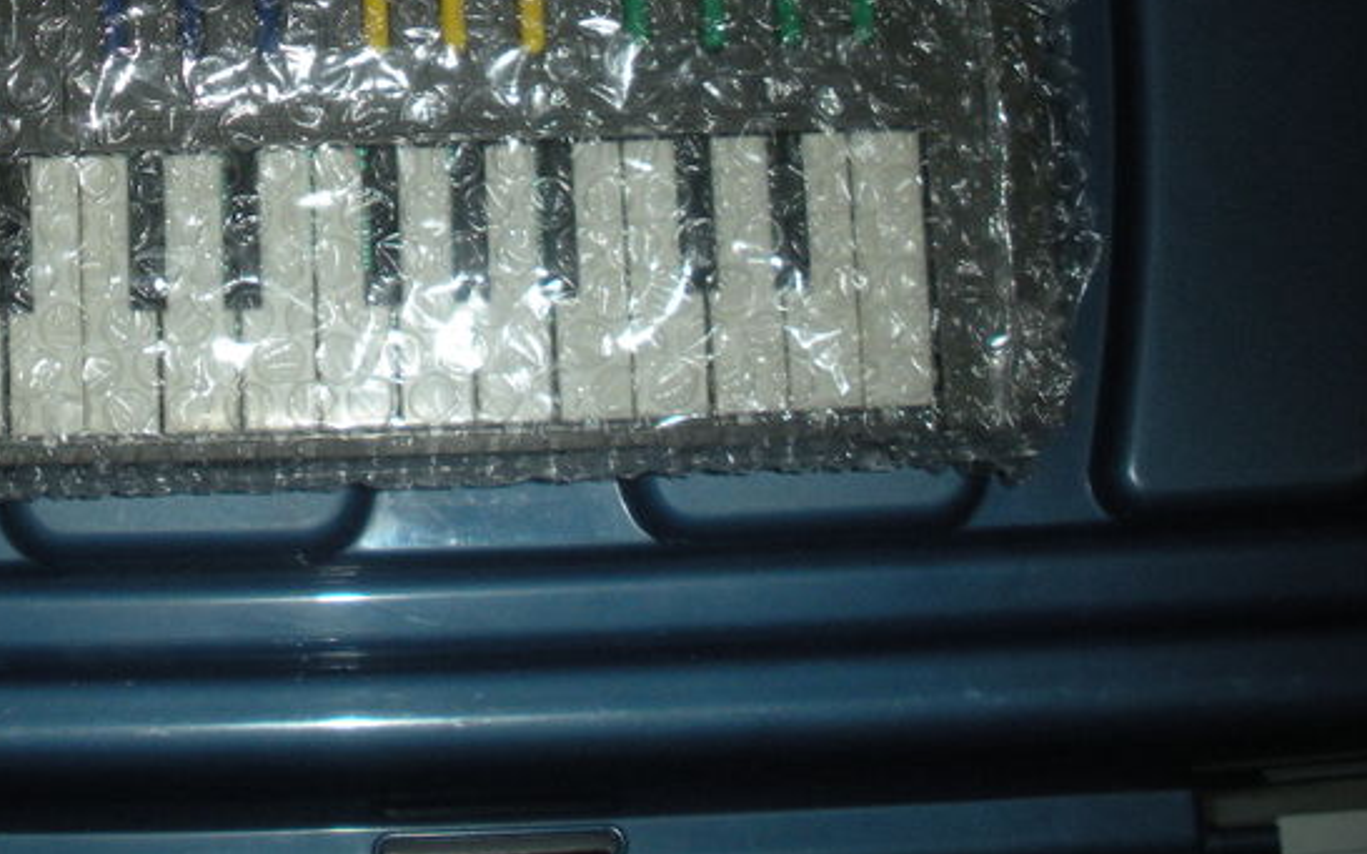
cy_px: -78
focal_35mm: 68
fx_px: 2533
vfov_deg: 18.4
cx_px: 180
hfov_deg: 29.2
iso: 200
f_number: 3.5
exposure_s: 1/60
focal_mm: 6.3
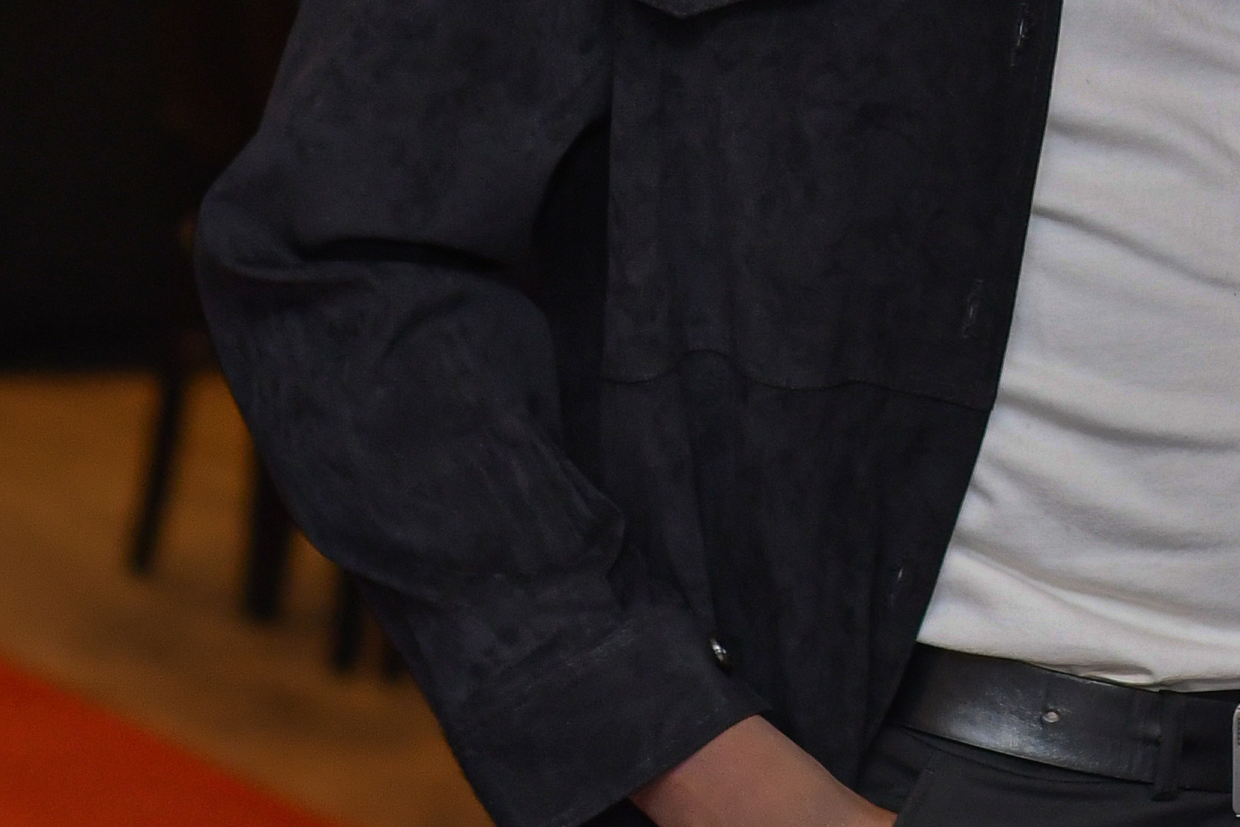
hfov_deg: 8.1
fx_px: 8680
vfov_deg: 5.4
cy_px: -256
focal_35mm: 252
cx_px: 1319
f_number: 3.2
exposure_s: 1/100
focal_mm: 50
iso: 800
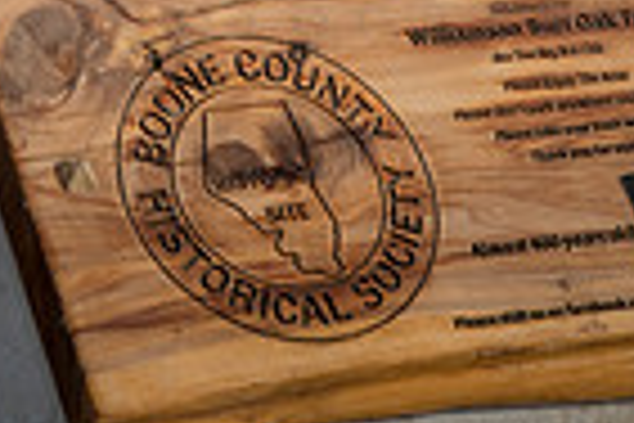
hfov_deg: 7.6
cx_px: 175
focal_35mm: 272
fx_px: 4790
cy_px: -554
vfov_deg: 4.9
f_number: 8
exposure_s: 1/800
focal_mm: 85
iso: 400
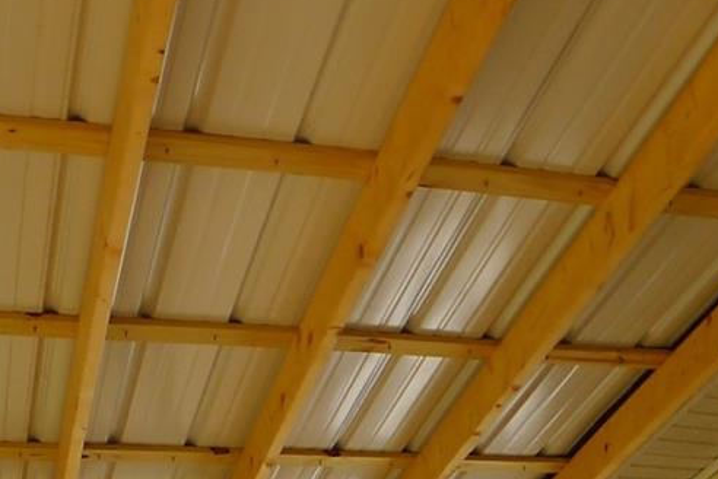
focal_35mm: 100
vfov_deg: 12.2
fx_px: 1994
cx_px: 619
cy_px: 940
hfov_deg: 20.1
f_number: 2.8
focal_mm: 5.1
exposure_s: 1/320
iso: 80
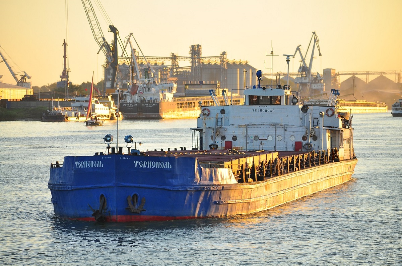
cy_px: 133
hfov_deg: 10.6
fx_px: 2174
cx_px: 201
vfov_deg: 7.0
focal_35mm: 195
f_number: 4.8
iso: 200
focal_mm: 130
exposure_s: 1/320
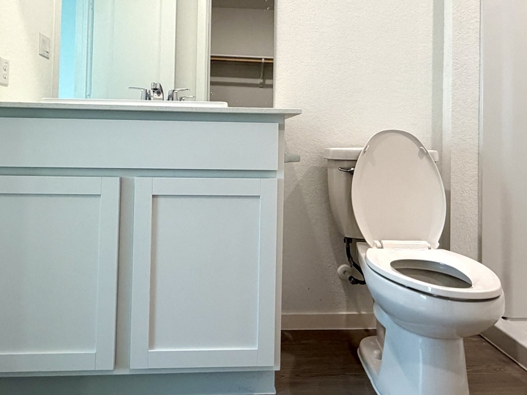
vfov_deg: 48.8
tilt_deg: +1.5
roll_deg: -0.7
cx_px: 262
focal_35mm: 28
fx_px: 426
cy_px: 127
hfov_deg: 63.4
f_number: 2.2
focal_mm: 2.22
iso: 160
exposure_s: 1/120
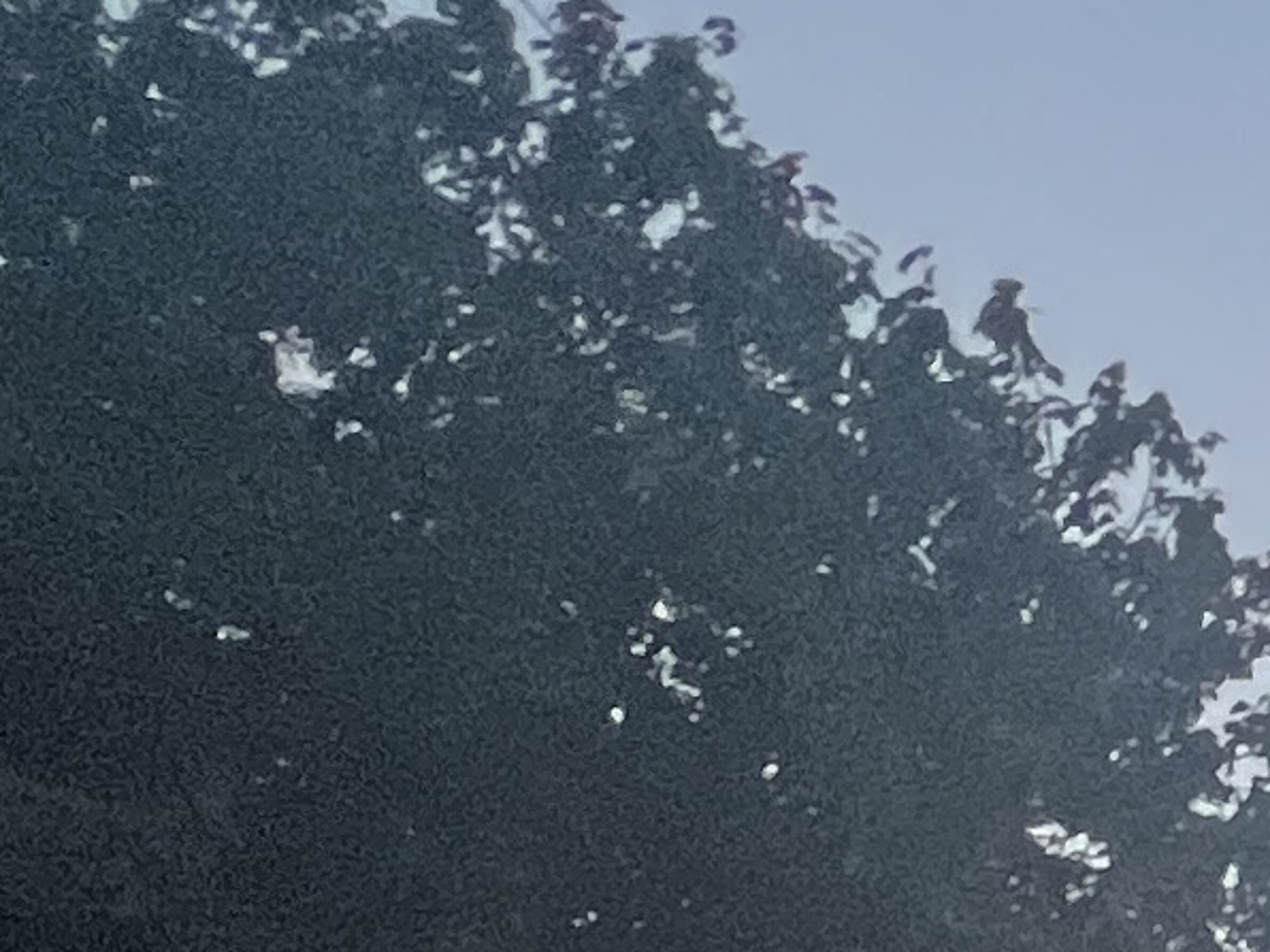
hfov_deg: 13.0
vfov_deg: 13.2
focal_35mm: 88
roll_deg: +0.2
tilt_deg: +16.4
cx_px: 3414
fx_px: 3229
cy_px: 2172
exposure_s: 1/120
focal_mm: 1.57
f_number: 1.8
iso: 200
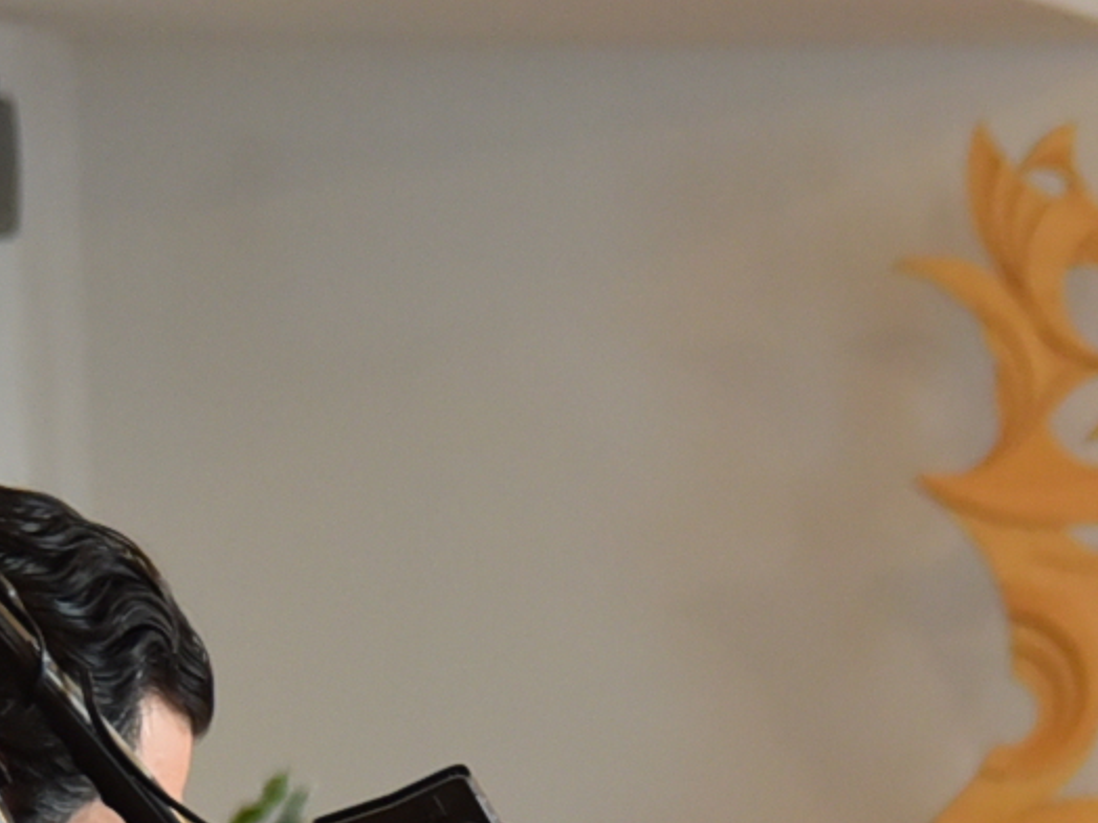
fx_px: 10150
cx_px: 2267
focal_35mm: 320
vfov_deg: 4.6
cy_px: 1738
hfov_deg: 6.0
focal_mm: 58
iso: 2000
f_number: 3.2
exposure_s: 1/160
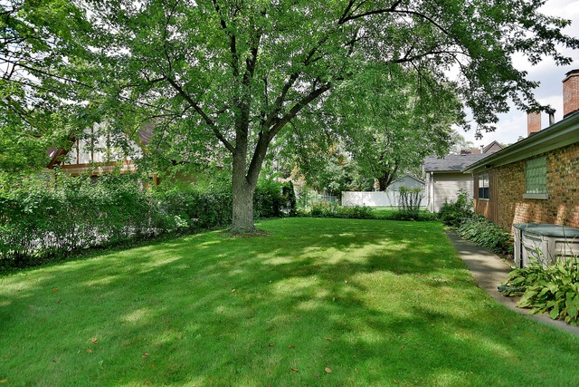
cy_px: 194
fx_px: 277
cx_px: 290
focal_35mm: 17
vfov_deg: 69.7
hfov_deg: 92.4
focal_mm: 11.5
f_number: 5.6
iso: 100
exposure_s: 1/125
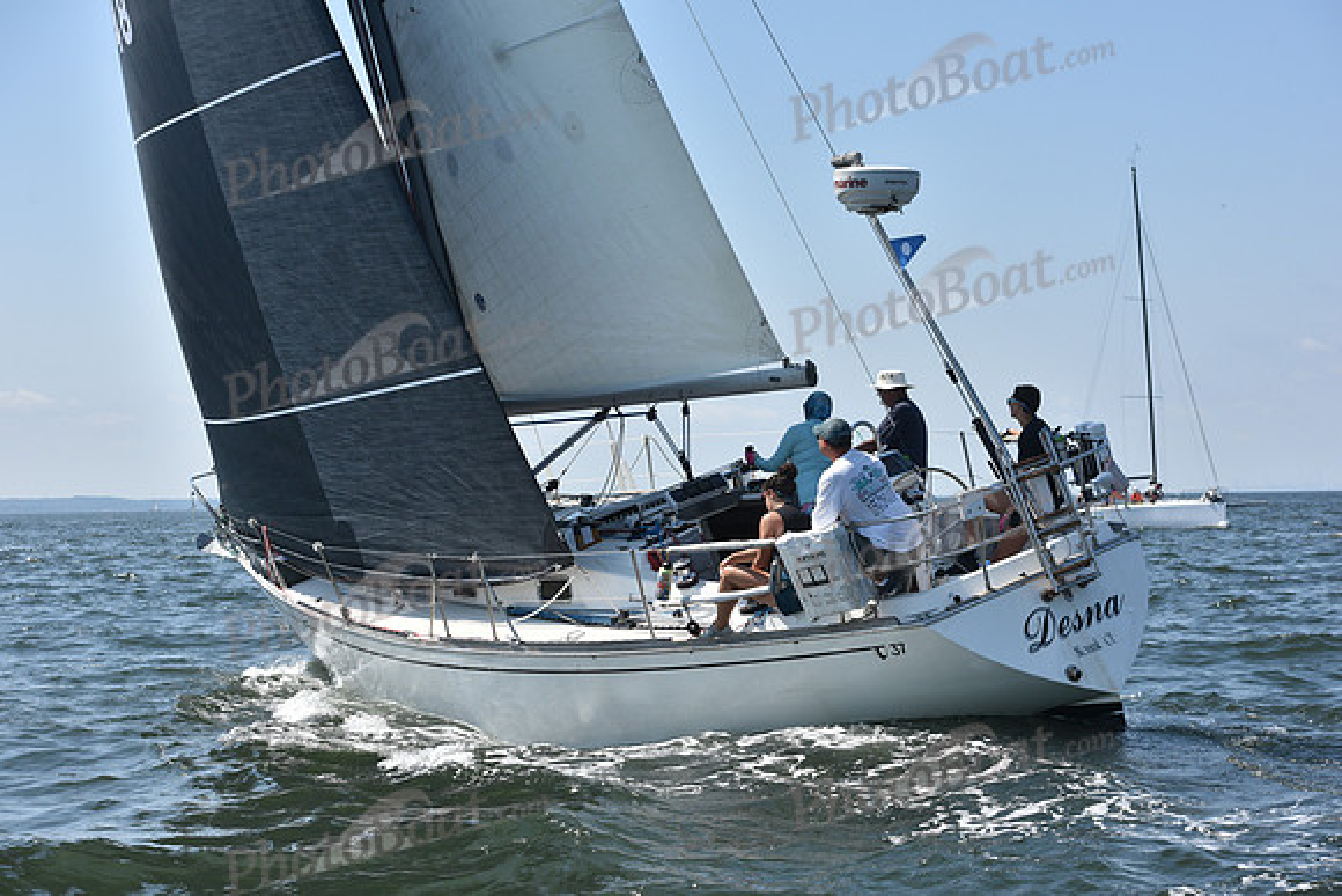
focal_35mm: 70
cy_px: 448
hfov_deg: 28.8
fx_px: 2610
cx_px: 671
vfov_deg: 19.5
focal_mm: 70
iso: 320
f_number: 7.1
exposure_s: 1/1250
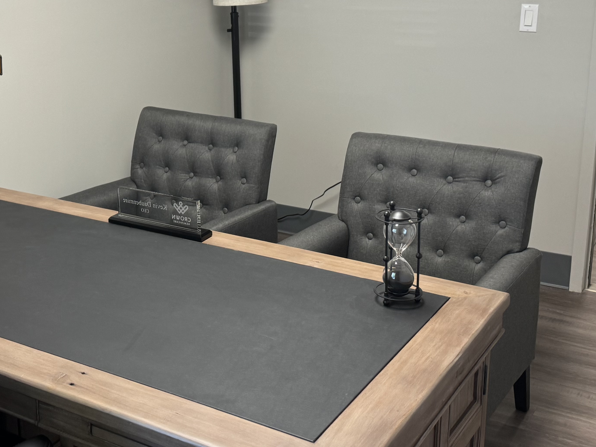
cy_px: 162
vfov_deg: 29.0
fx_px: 861
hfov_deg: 37.7
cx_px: 195
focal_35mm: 50
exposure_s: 1/60
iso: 125
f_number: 1.78
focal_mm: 6.76
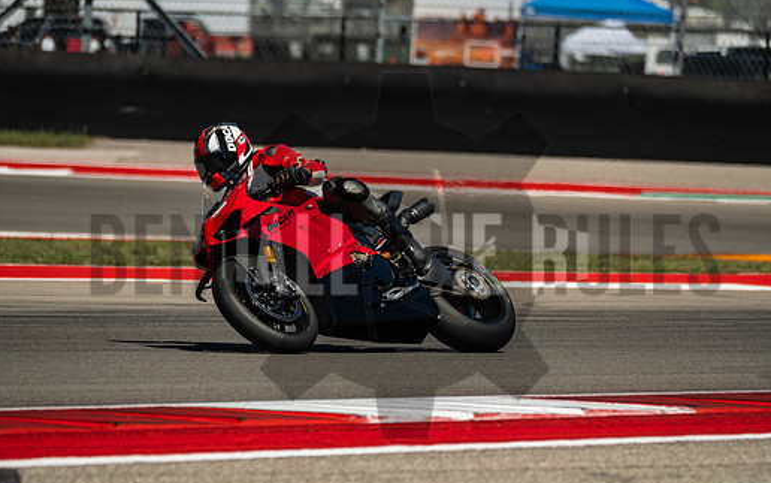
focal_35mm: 418
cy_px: 256
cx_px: 405
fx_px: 8787
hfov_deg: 5.0
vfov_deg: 3.1
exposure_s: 1/1600
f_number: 5
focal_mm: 243.3
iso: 320
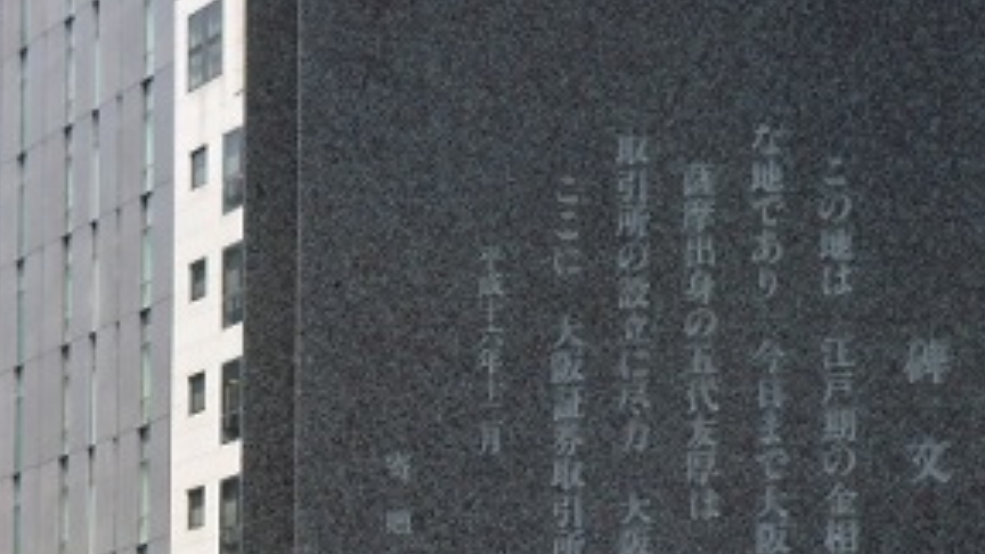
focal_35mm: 117
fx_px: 3056
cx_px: 578
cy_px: 516
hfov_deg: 18.3
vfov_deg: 10.3
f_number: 4.9
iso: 100
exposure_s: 1/250
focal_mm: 12.3
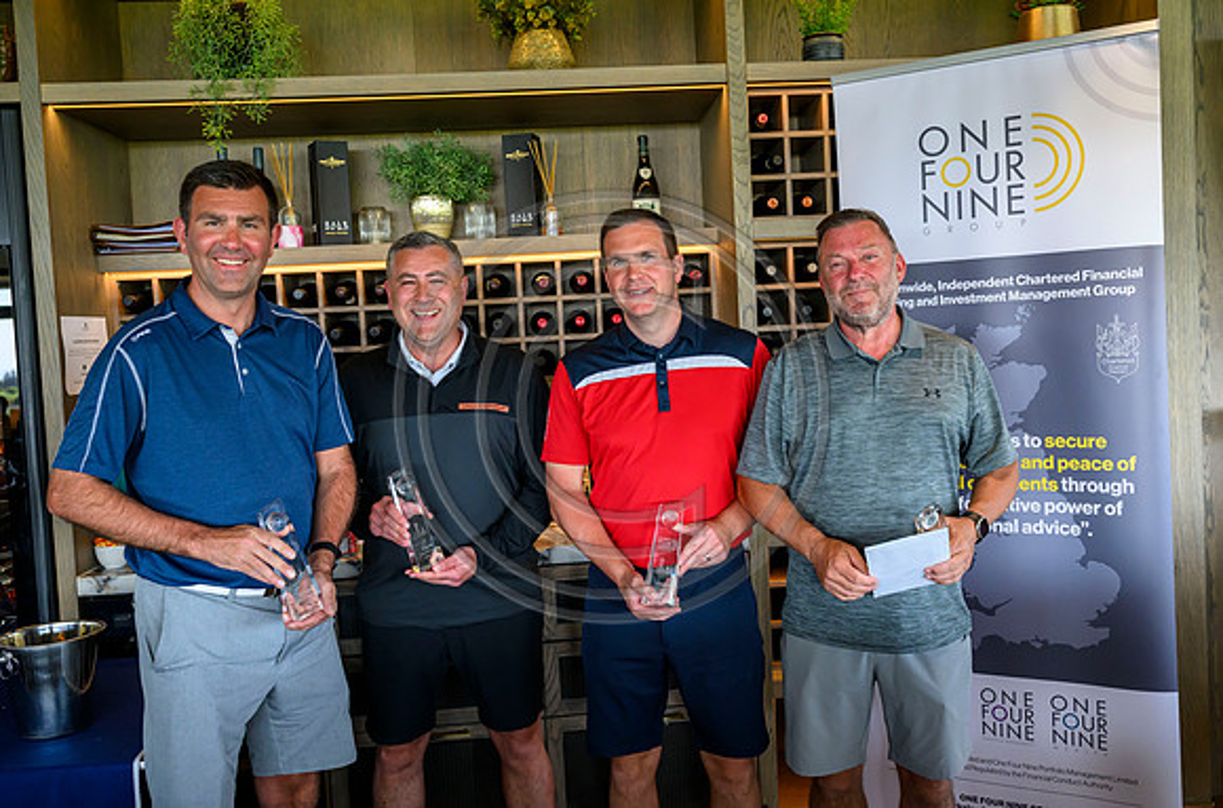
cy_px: 372
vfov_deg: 39.5
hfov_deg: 57.1
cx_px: 652
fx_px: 1124
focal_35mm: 33
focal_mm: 31
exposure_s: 1/320
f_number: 4.5
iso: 2000
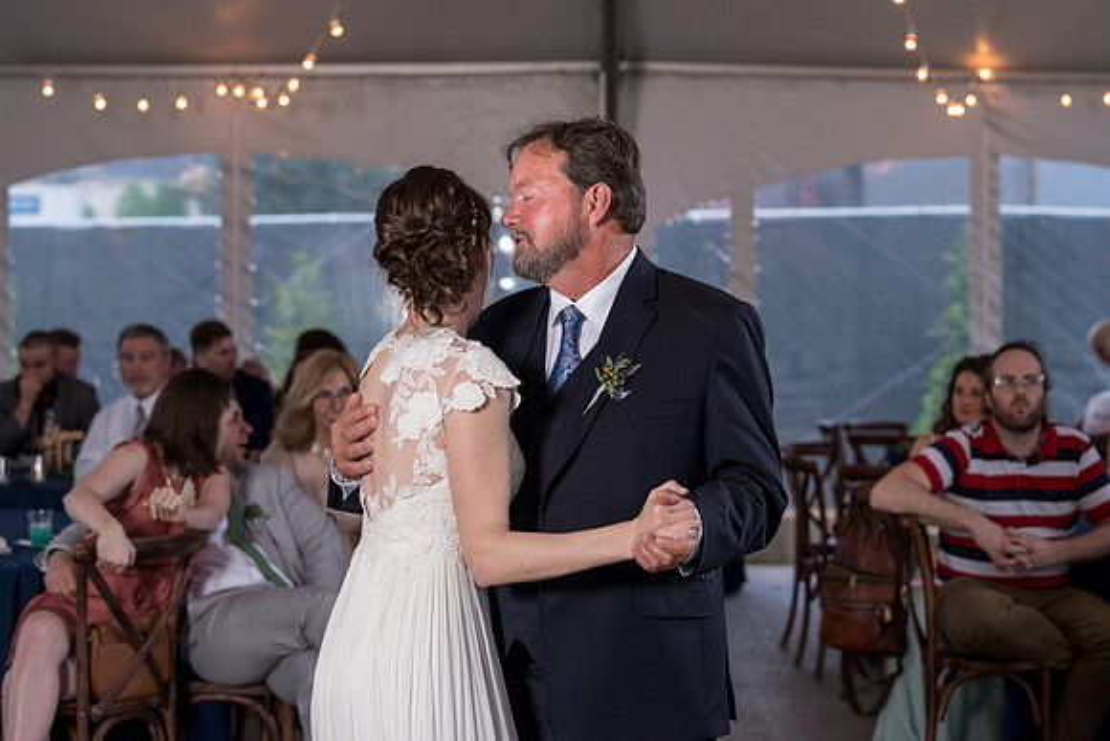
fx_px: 2462
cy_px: 318
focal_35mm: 80
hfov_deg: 25.4
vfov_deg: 17.1
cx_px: 577
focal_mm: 70
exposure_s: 1/200
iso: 1600
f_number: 4
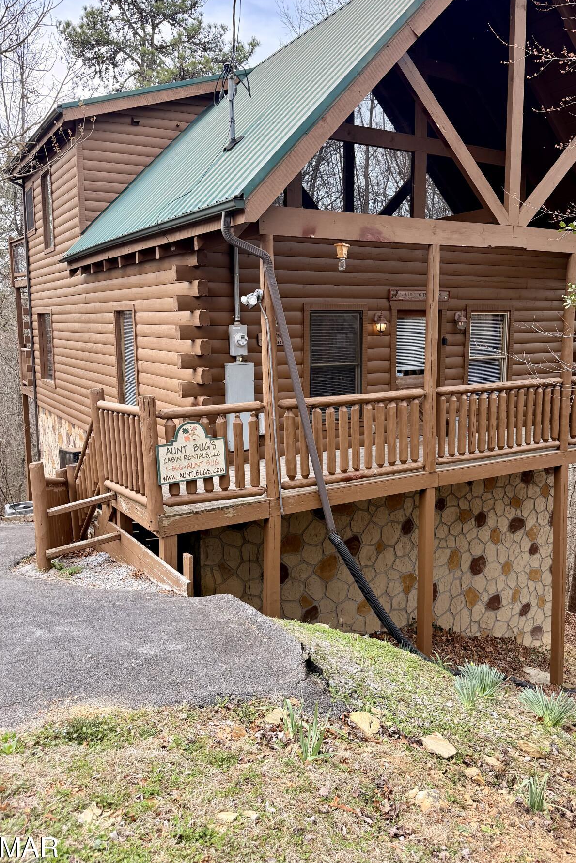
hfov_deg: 46.3
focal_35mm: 28
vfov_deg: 65.4
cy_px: 408
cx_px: 321
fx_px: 672
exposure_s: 1/840
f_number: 1.78
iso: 100
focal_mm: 6.76
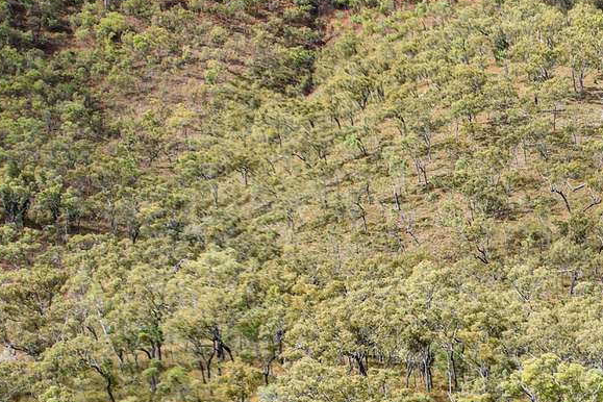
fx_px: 1223
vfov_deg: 18.0
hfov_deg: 25.4
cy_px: 443
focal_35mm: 73
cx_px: 684
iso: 150
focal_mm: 8.38
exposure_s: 1/1500
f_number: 2.8
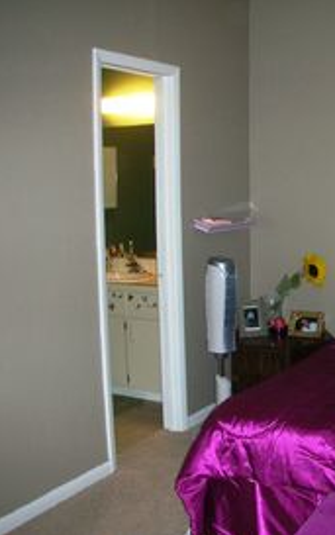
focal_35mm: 50
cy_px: 268
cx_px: 294
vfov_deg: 40.3
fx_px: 729
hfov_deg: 25.2
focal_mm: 5.8
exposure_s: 1/60.1
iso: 120
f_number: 3
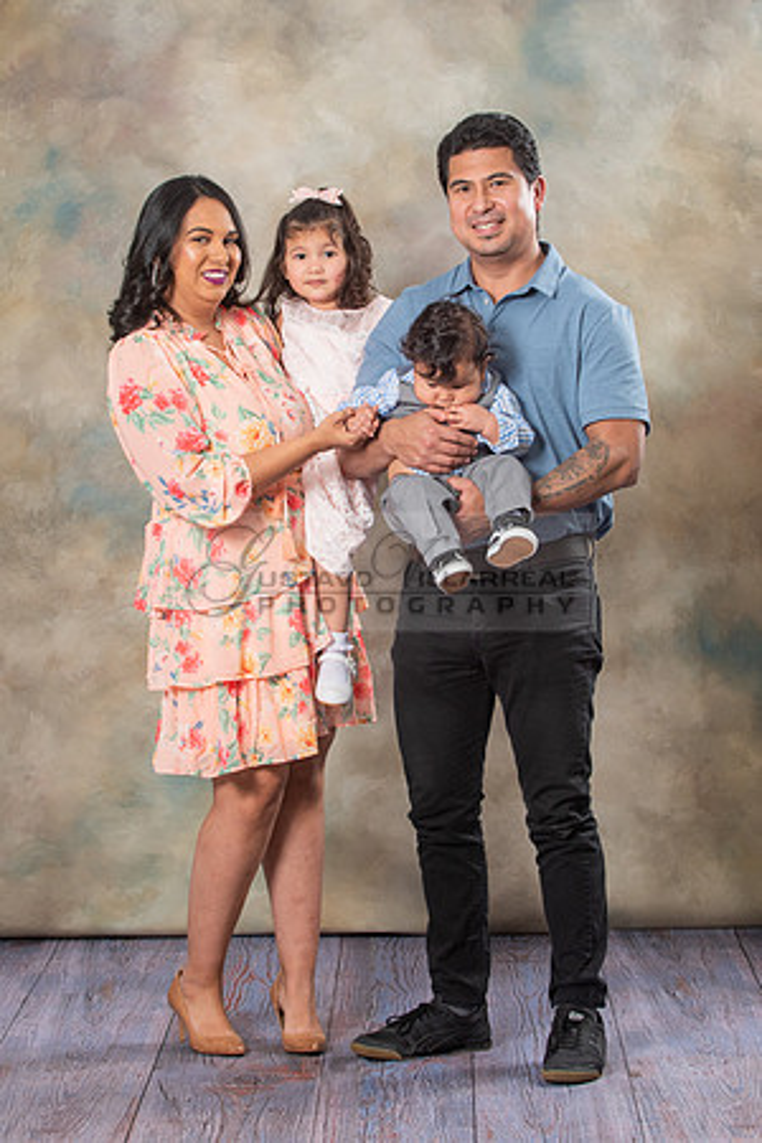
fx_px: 3827
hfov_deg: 11.4
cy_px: 487
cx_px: 405
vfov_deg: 17.0
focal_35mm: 121
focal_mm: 70
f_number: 5.6
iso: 200
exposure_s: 1/125
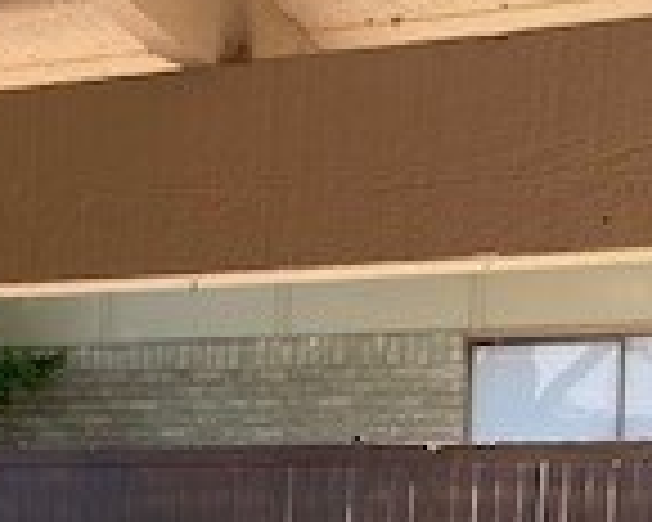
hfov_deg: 17.0
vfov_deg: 13.2
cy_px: 706
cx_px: 148
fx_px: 2161
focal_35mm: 112
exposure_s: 1/453
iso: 32
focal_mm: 4.25
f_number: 1.8
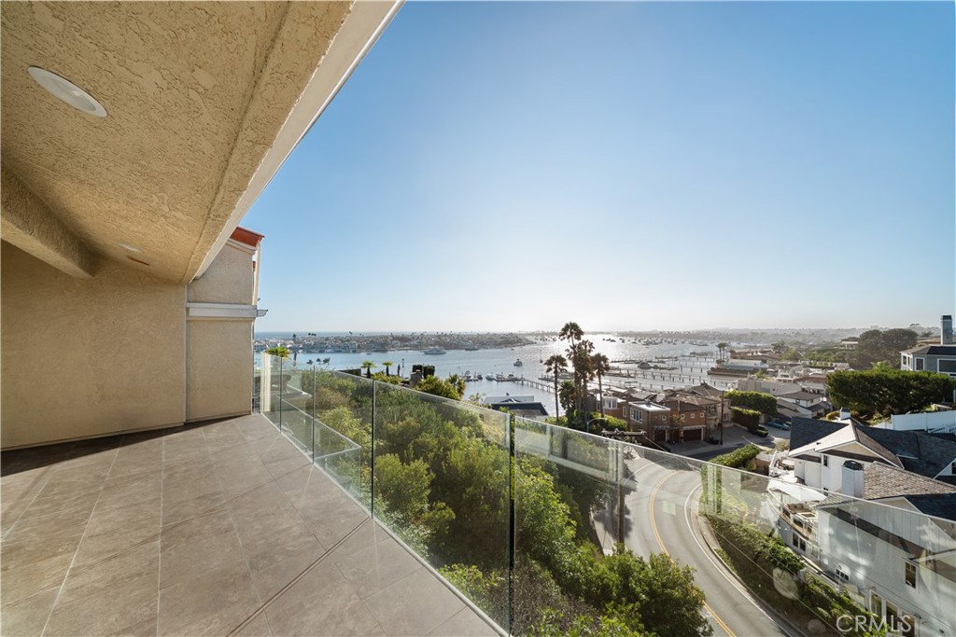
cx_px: 478
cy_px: 318
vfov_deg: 90.0
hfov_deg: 112.6
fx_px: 319
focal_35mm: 12
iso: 40
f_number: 10
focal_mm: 12
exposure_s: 1/25
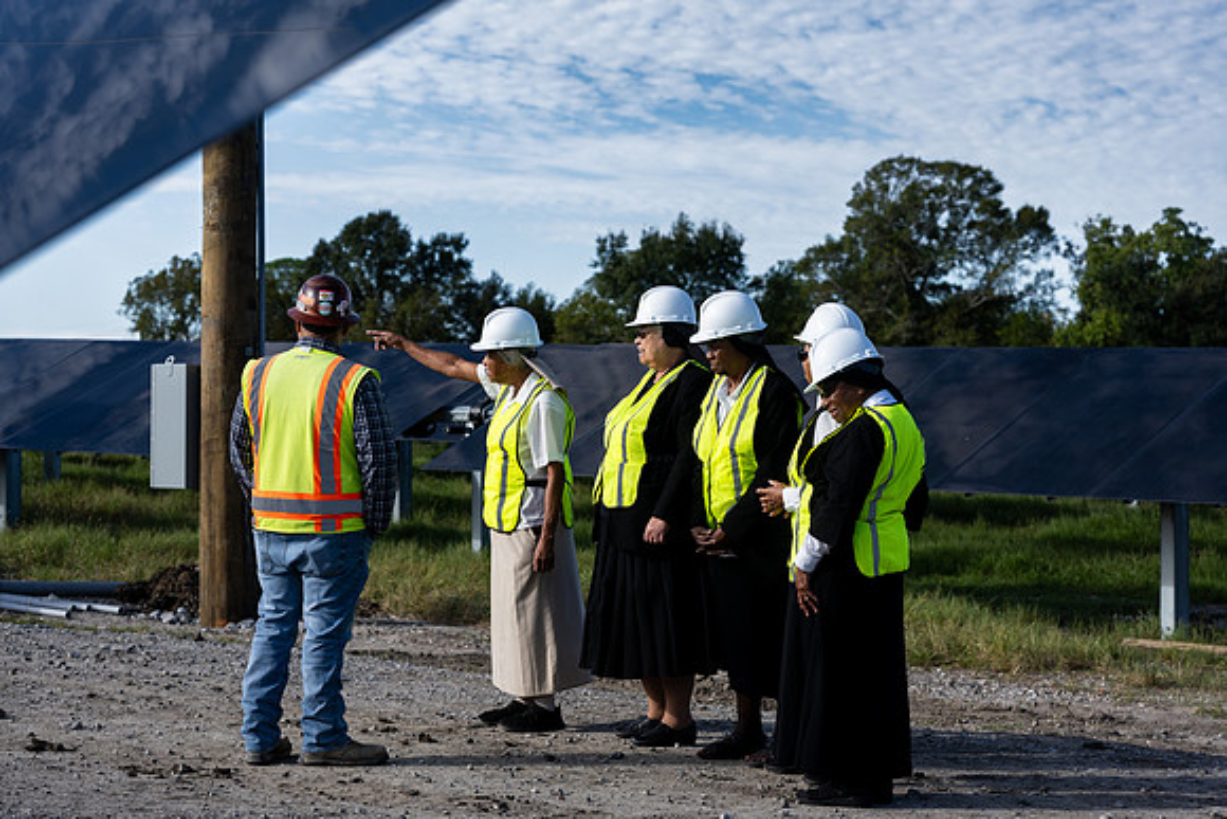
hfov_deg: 23.9
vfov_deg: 16.1
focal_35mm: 85
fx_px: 2898
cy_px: 410
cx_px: 614
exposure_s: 1/1000
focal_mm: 85
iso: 200
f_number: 5.6
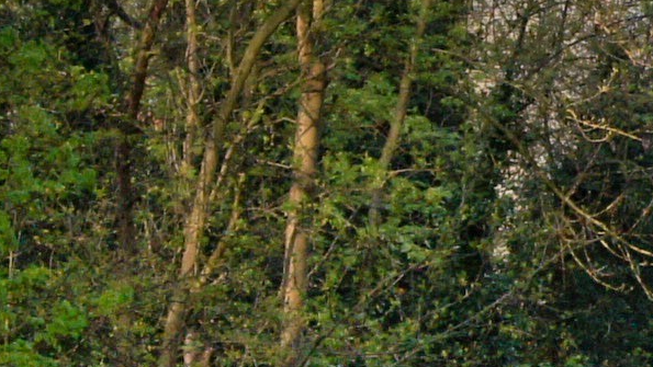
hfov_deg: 4.7
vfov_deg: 2.7
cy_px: -21
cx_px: 1670
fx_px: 7811
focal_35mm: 451
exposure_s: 1/400
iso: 200
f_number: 8
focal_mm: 40
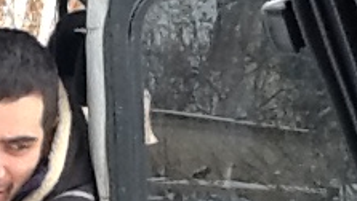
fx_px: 1952
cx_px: -69
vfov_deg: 5.8
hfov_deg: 10.3
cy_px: 404
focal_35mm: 206
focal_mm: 2.03
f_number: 2.4
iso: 50
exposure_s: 1/120
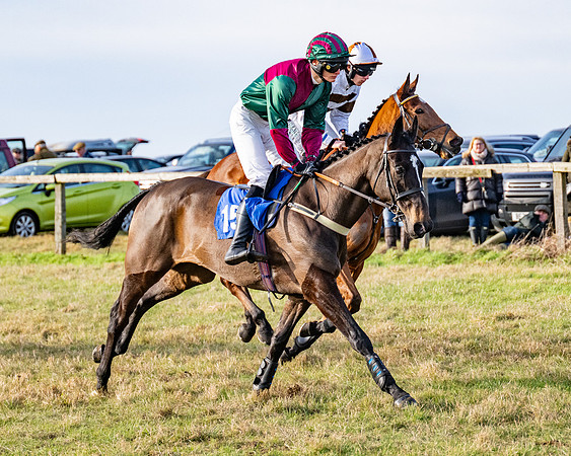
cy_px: 257
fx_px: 2989
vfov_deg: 8.7
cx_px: 242
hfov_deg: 10.9
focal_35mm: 177
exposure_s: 1/5000
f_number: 4
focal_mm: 103
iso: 800
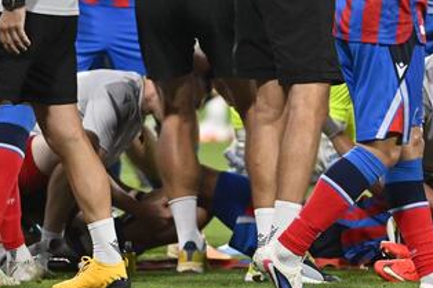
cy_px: -65
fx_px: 11624
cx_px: 518
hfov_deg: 2.1
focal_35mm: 967
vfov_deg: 1.4
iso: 2500
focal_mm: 300
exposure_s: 1/1685
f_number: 4
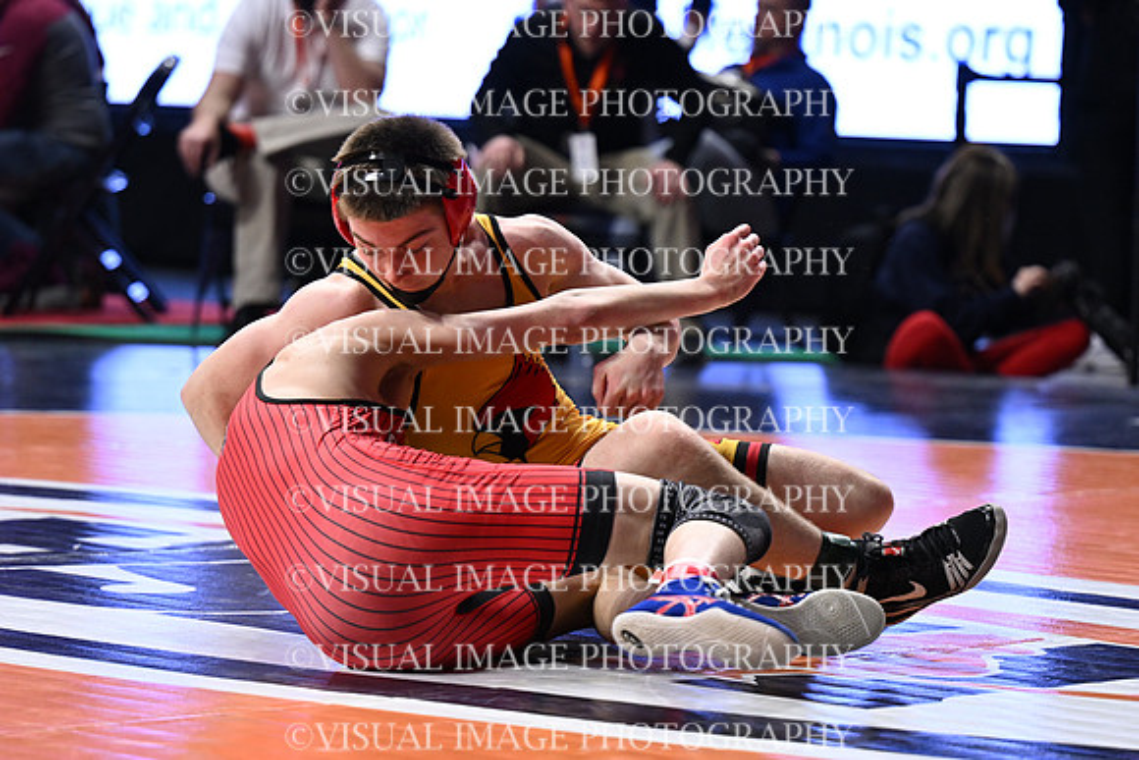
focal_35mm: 165
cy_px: 380
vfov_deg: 8.3
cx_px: 570
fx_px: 5221
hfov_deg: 12.4
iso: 2000
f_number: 2.8
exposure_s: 1/1000
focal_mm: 110
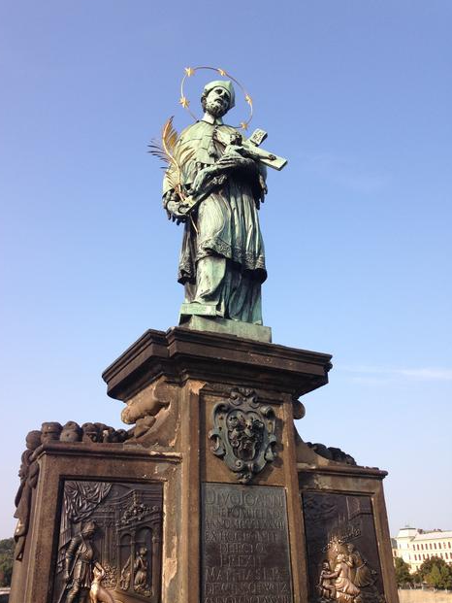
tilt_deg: +29.2
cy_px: 295
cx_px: 221
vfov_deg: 53.9
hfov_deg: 41.8
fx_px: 592
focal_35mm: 34
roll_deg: -0.1
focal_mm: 4.12
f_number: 2.4
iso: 50
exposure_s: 1/919
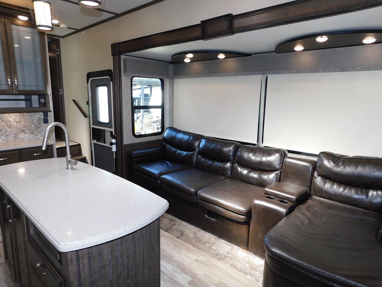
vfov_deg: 58.9
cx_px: 191
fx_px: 254
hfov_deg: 73.9
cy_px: 144
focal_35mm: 23
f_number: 3
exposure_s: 1/30
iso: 200
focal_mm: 4
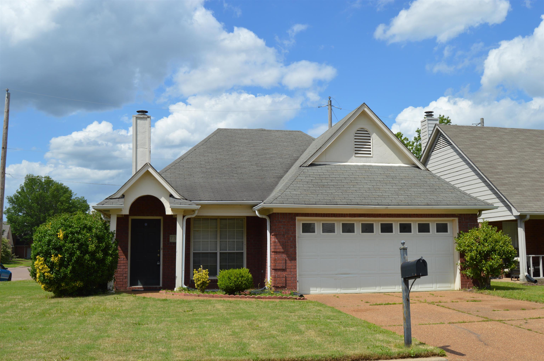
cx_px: 272
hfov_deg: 53.2
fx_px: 543
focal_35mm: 36
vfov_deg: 36.8
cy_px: 180
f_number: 9
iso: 100
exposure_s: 1/320
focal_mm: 24
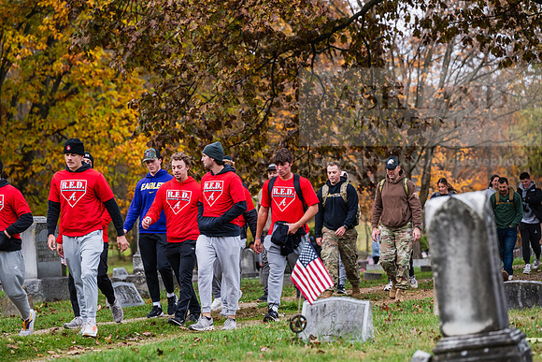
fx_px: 2033
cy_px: 181
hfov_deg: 15.2
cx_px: 271
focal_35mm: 135
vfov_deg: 10.2
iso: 800
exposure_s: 1/640
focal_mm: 135
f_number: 4
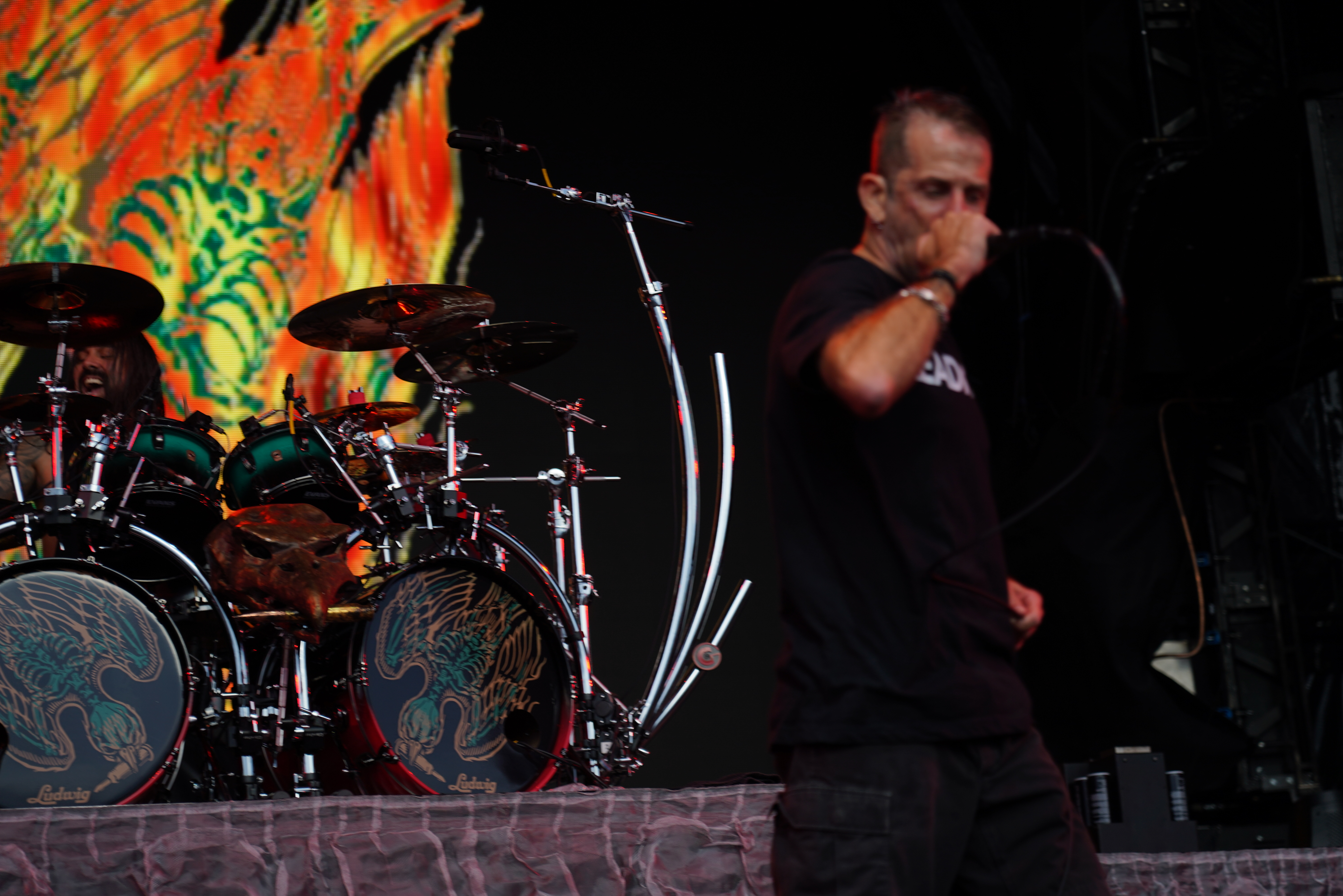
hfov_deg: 19.5
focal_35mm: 105
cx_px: 672
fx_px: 3917
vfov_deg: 13.0
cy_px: 448
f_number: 4
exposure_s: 1/125
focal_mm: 105
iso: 100
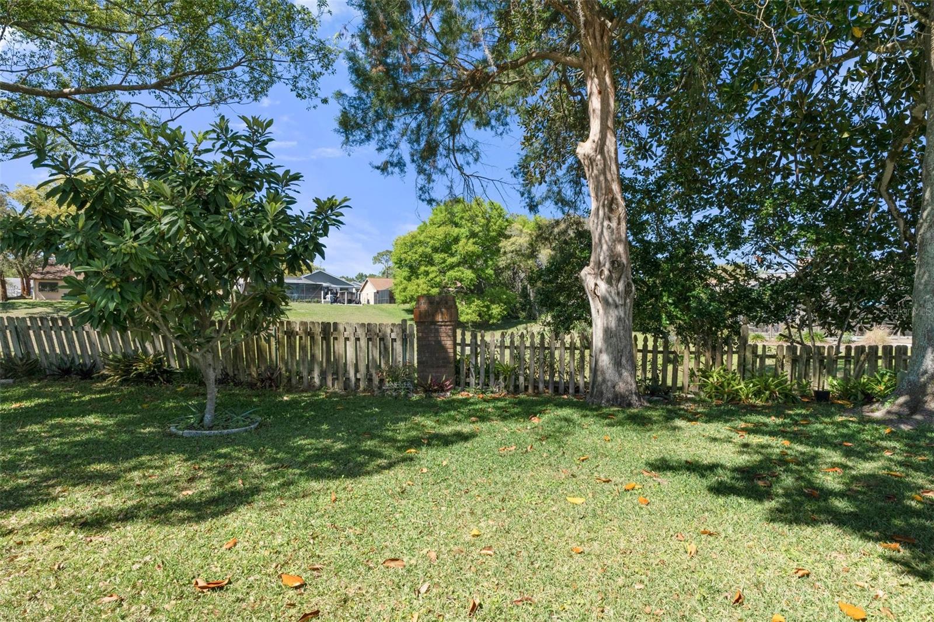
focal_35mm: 18
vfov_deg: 67.4
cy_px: 311
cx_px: 467
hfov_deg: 90.0
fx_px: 467
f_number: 8
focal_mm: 12
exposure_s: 1/250
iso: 320
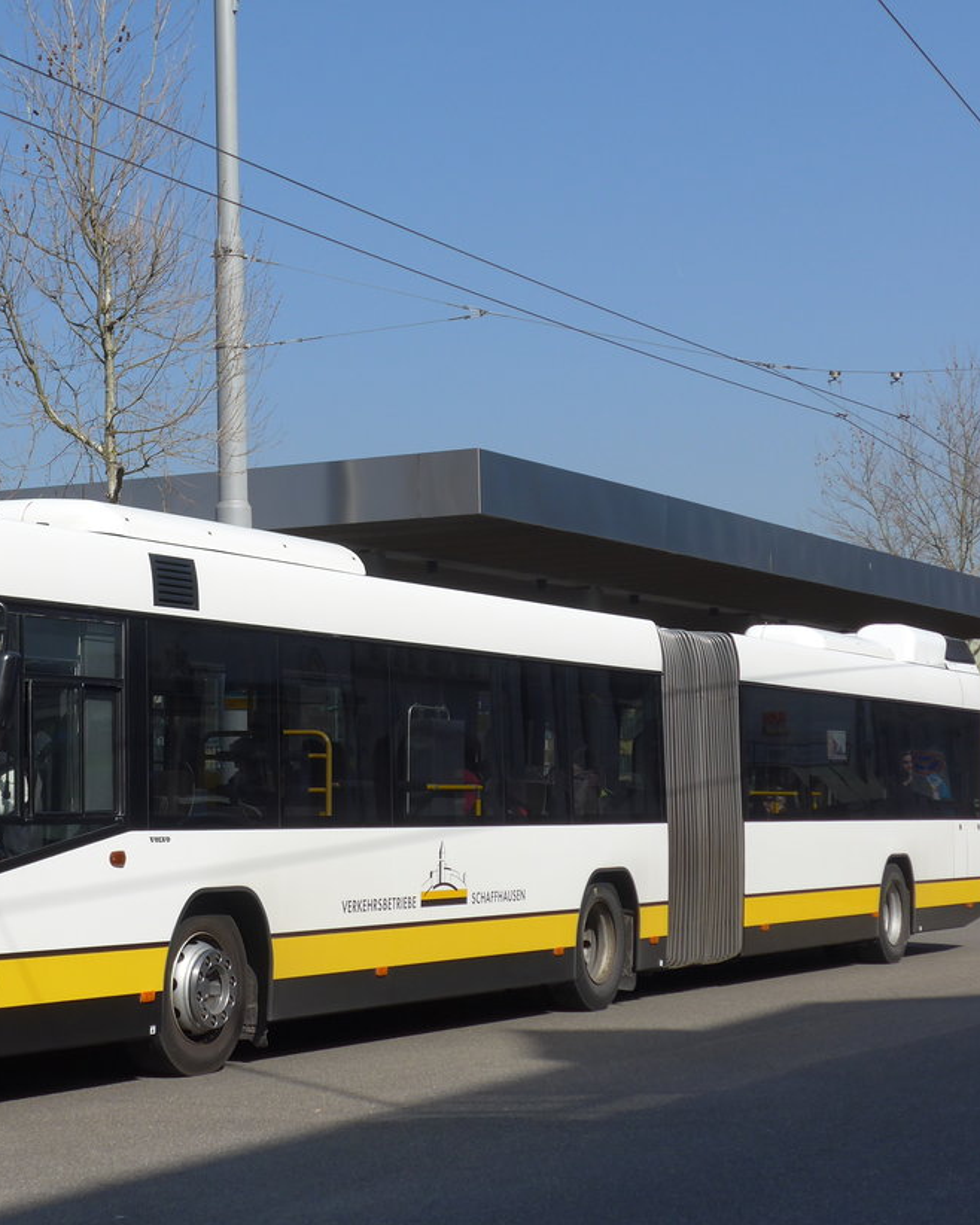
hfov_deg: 20.5
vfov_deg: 25.7
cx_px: 243
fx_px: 2684
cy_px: 586
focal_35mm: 74
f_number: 3.3
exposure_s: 1/1600
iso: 80
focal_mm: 10.7
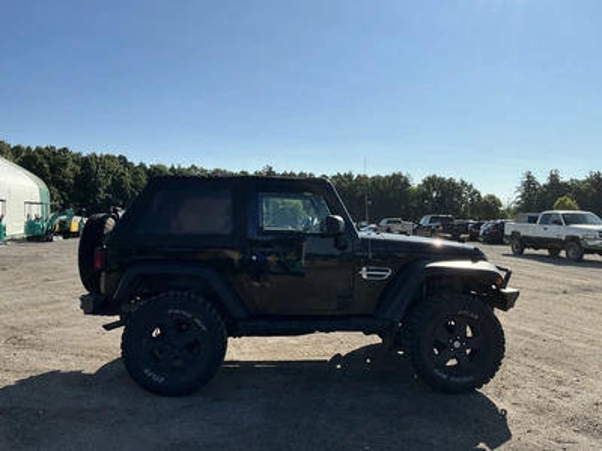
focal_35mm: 28
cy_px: 226
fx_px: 487
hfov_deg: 63.4
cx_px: 301
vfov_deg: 49.7
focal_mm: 3
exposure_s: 1/2801
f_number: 1.8
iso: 25
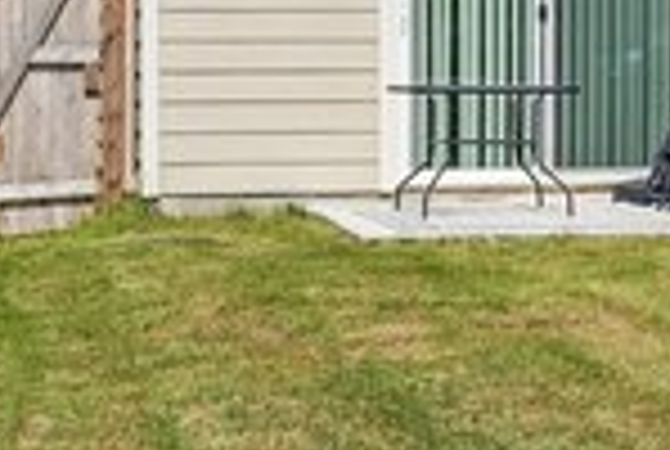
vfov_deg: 8.8
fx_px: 2797
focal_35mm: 150
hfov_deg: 13.3
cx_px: 796
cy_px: -367
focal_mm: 35
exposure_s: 1/640
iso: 100
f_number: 8
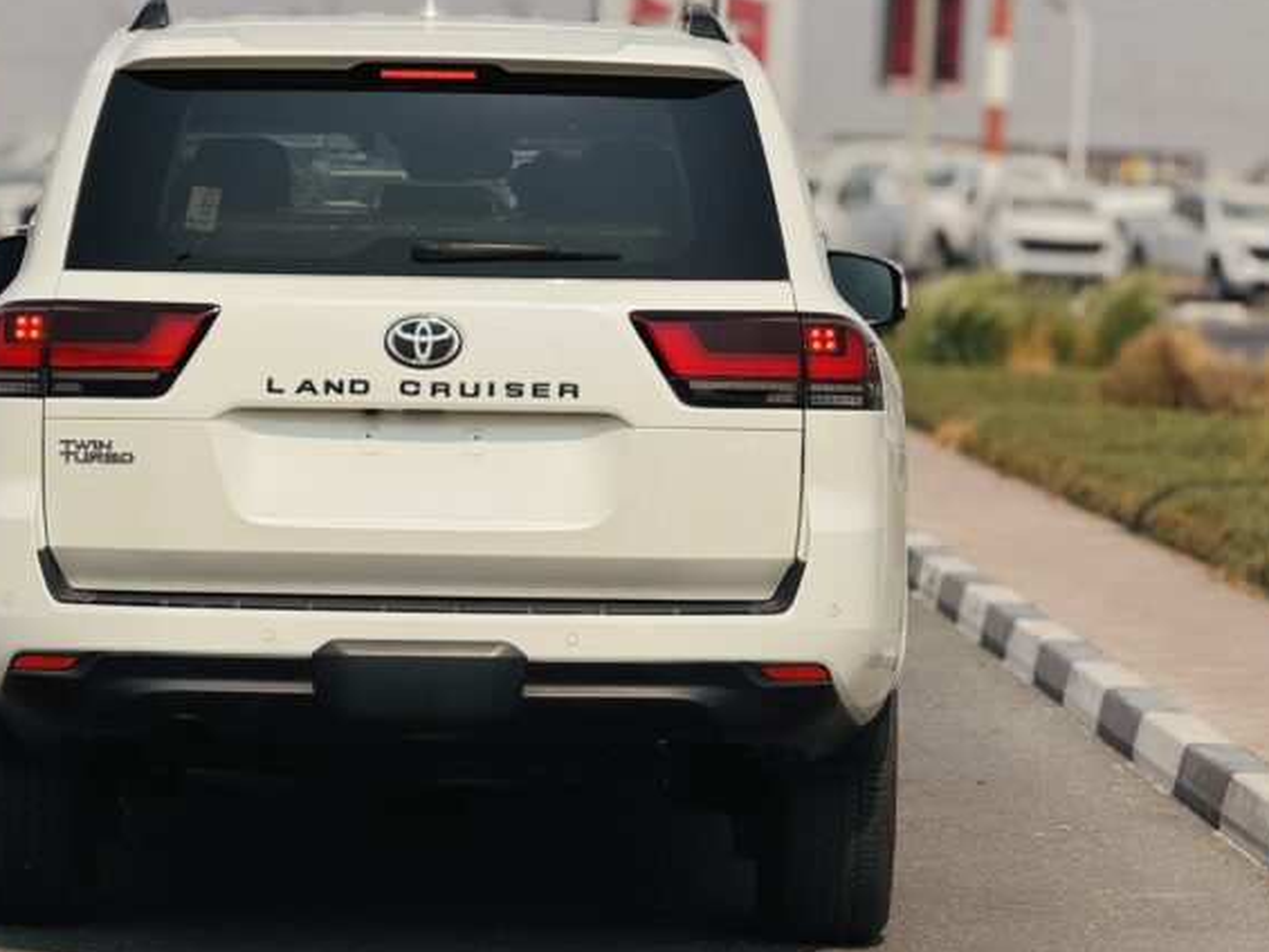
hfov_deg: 11.7
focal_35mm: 169
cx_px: 398
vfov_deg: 8.8
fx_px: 6197
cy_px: 443
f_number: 2.8
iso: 40
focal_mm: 15.66
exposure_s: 1/3195
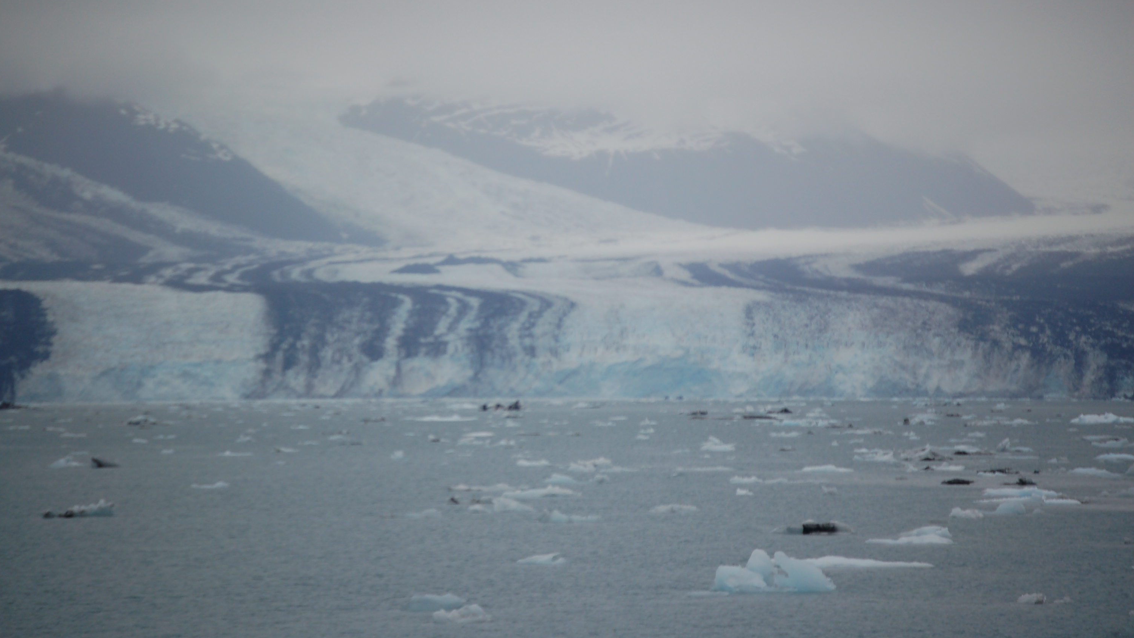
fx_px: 6871
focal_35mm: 229
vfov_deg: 5.3
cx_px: 568
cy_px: 273
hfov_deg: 9.4
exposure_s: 1/800
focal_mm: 145
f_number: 5.3
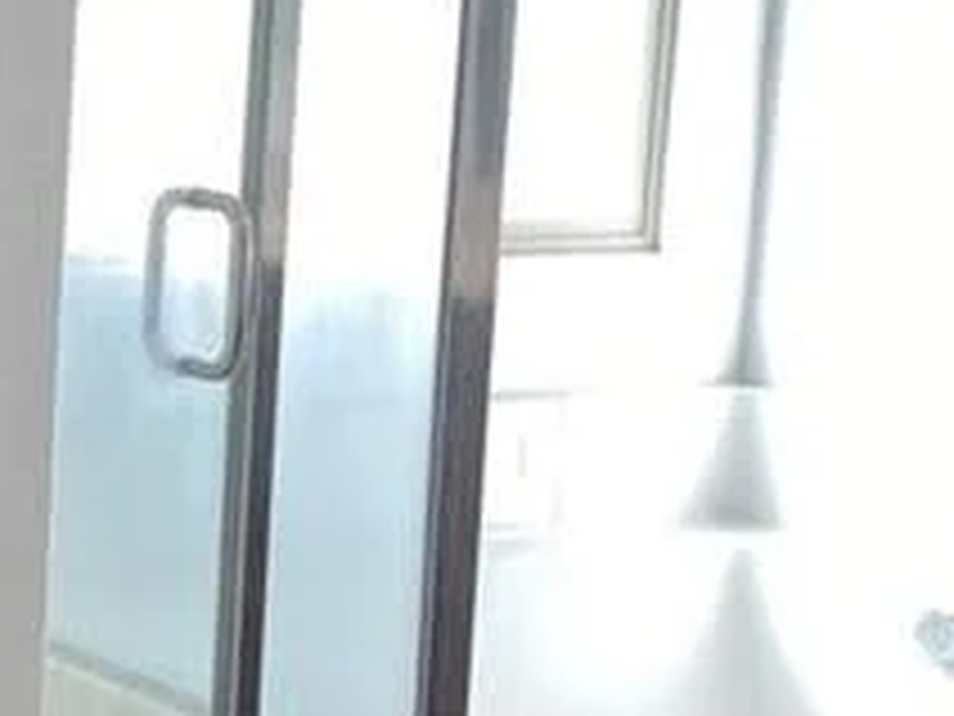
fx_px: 2701
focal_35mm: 98
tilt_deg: -6.7
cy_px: 243
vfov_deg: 15.1
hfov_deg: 18.9
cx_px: -184
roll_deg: -2.2
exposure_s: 1/120
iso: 40
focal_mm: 4.25
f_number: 1.8
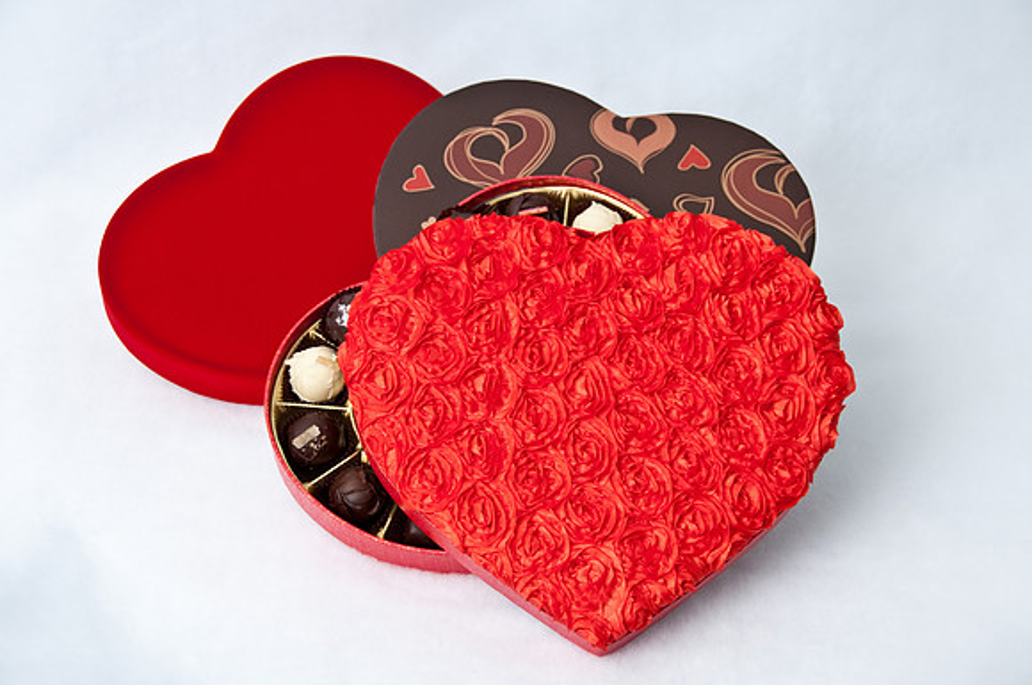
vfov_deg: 18.9
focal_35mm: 72
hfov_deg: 28.1
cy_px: 342
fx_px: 2061
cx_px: 516
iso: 200
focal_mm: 48
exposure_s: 1/13
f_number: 5.6
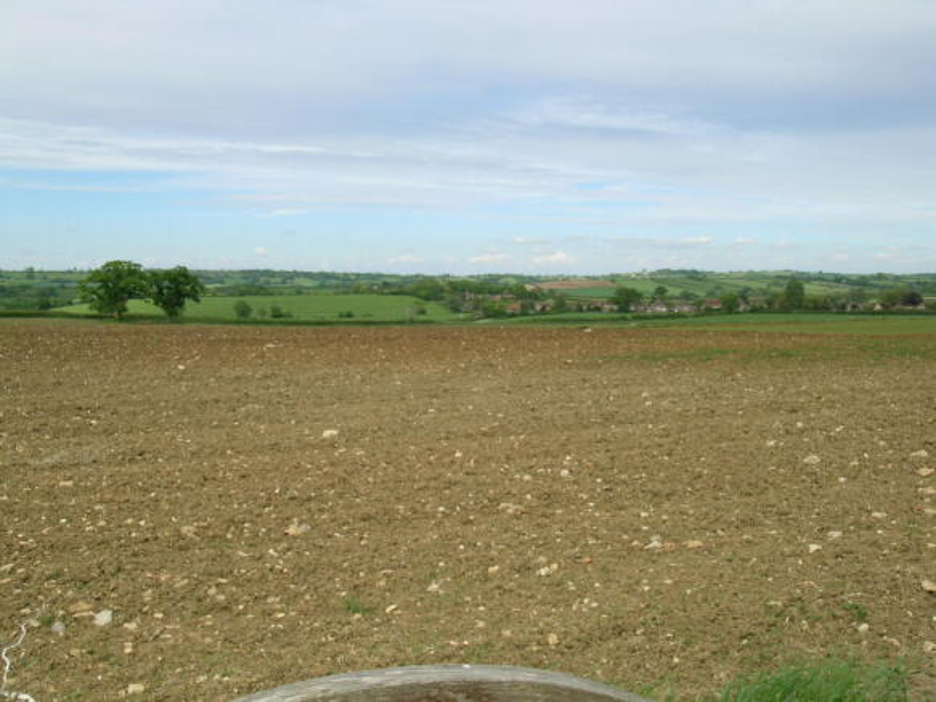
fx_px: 1054
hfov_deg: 47.9
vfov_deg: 36.8
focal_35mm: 39
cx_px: 468
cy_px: 351
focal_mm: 8
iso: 50
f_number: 7
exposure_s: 1/241
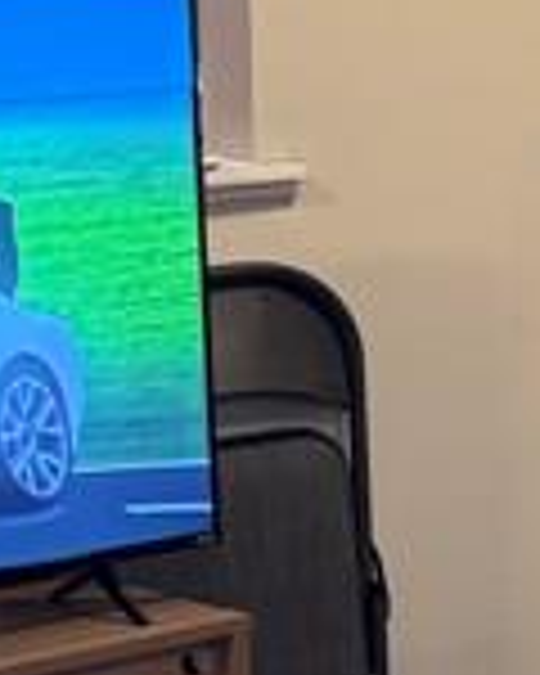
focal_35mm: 160
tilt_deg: -3.6
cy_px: 27
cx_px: 2178
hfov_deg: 7.1
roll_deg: -0.1
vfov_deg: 11.9
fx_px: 3196
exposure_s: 1/60
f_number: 1.78
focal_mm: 6.76
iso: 200
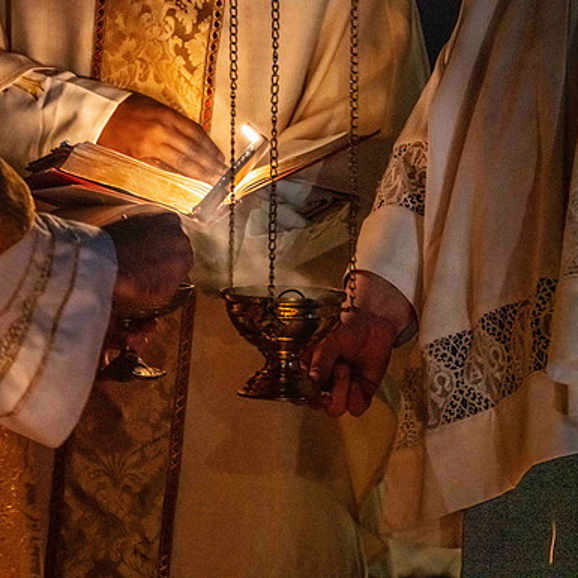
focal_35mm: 237
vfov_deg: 7.4
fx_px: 4477
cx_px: 192
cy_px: 289
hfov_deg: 7.4
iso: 8000
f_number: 6.3
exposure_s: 1/40
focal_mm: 185
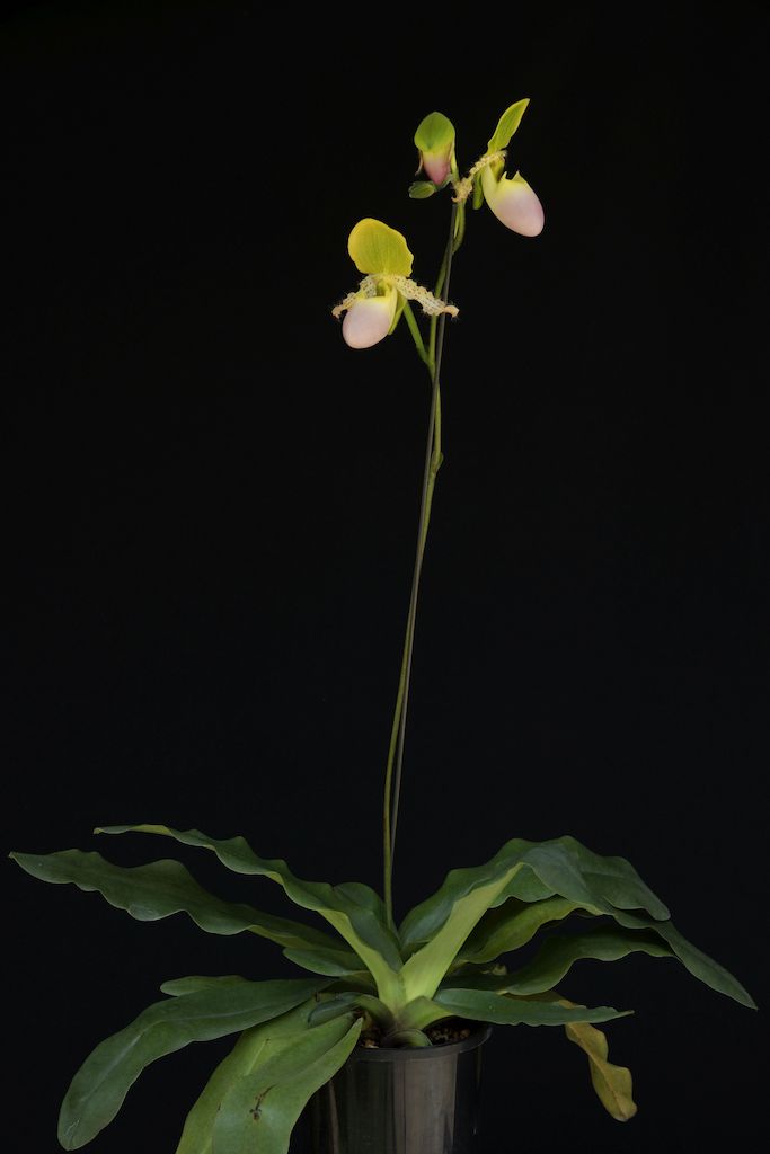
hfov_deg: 19.5
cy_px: 577
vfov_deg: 28.8
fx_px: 2245
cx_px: 385
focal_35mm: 70
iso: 1000
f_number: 13
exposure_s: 1/200
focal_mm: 70
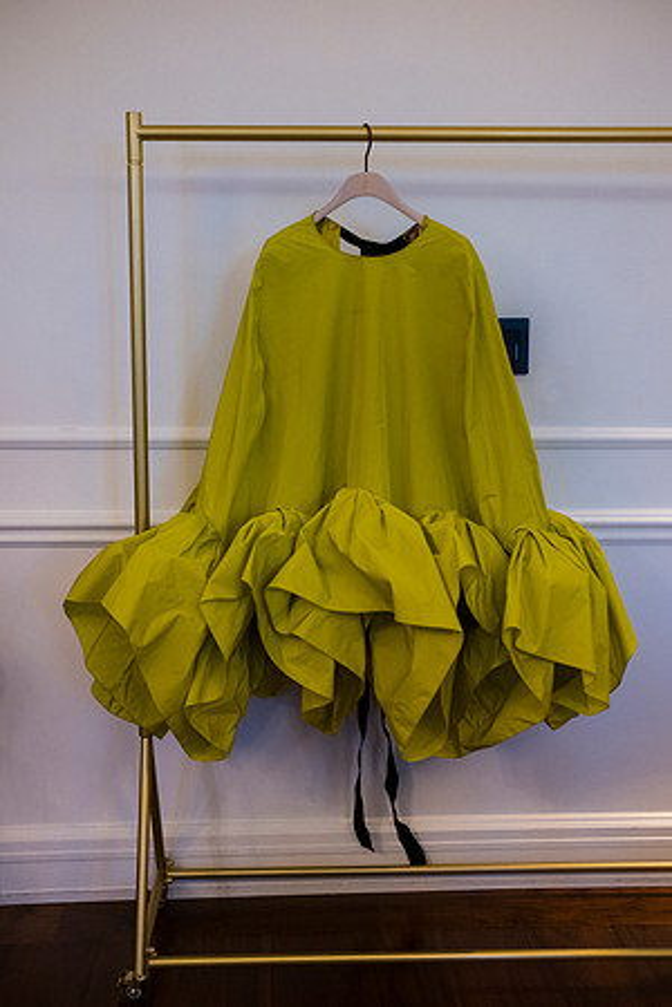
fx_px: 1092
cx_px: 336
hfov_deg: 34.2
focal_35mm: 39
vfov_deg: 49.6
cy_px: 504
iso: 2500
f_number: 3.2
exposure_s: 1/160
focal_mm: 39
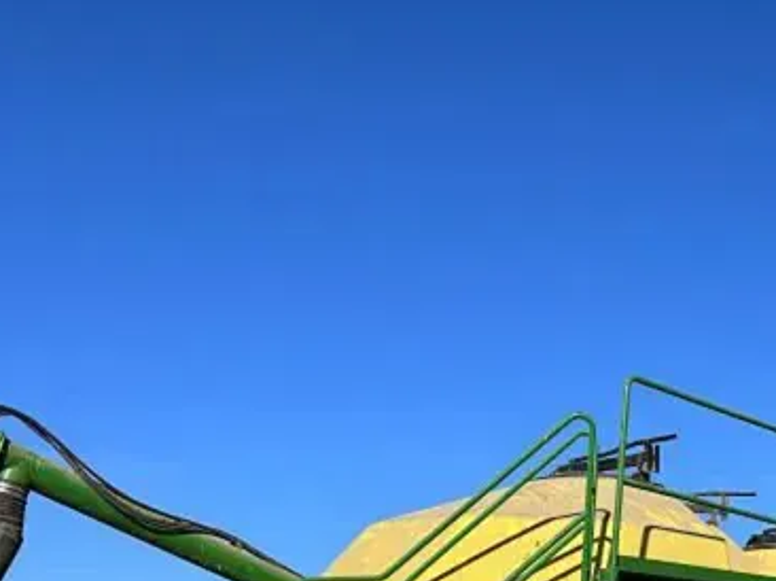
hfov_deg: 29.0
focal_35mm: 63
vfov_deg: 22.1
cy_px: 623
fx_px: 1411
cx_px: 759
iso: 80
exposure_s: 1/5848
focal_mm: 6.86
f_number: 1.78
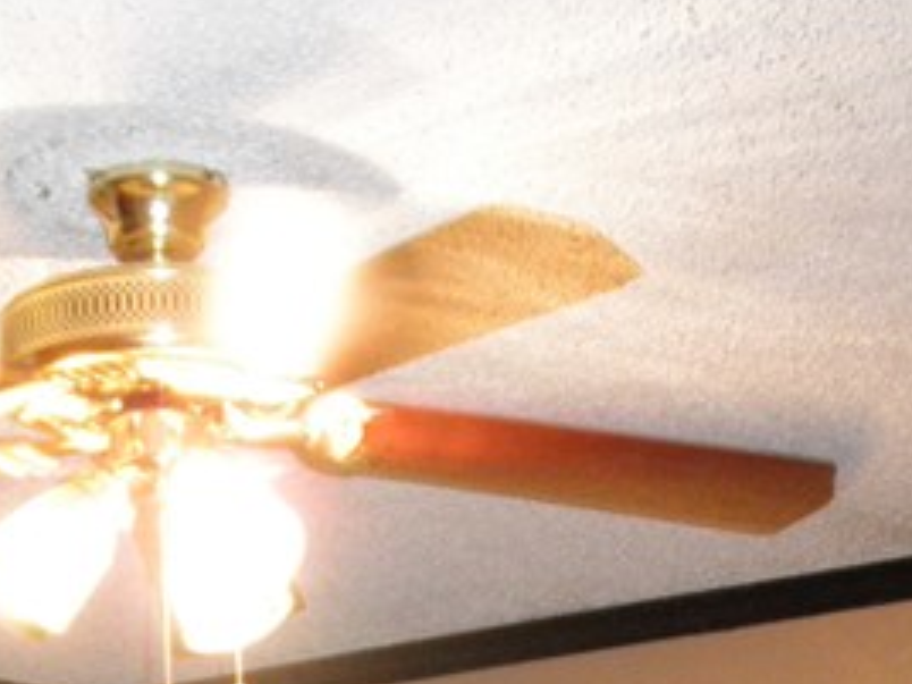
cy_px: 1164
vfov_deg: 12.8
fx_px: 2819
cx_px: 504
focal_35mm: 107
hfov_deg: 18.4
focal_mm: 5
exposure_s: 1/30
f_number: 3
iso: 250
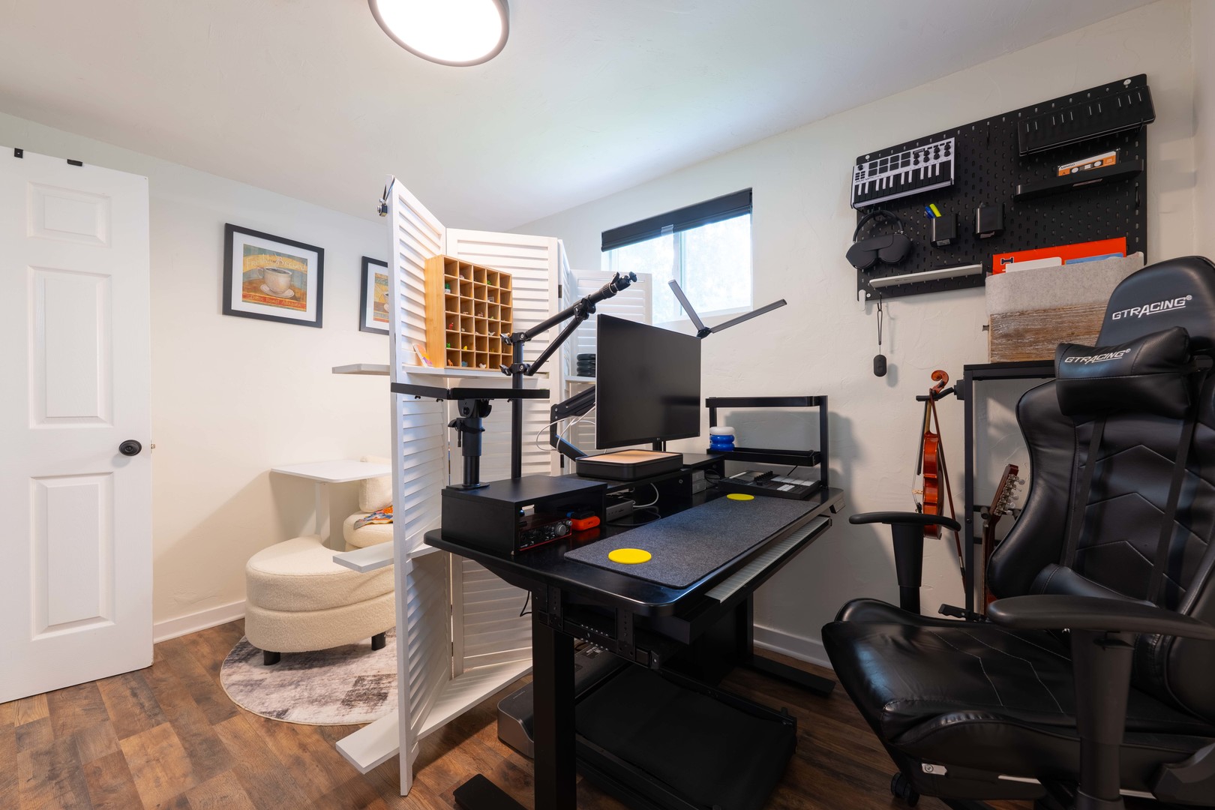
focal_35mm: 14
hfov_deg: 104.3
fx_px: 472
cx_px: 608
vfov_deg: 81.2
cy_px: 405
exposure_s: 1/15
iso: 64
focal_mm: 14
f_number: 8
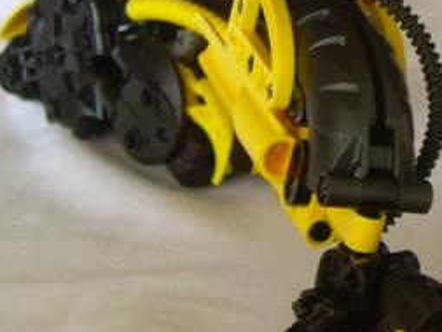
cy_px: 38
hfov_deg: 16.1
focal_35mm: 120
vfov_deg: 12.3
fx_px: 1533
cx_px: 445
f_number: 2.8
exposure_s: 1/7.3
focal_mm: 6.3
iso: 50
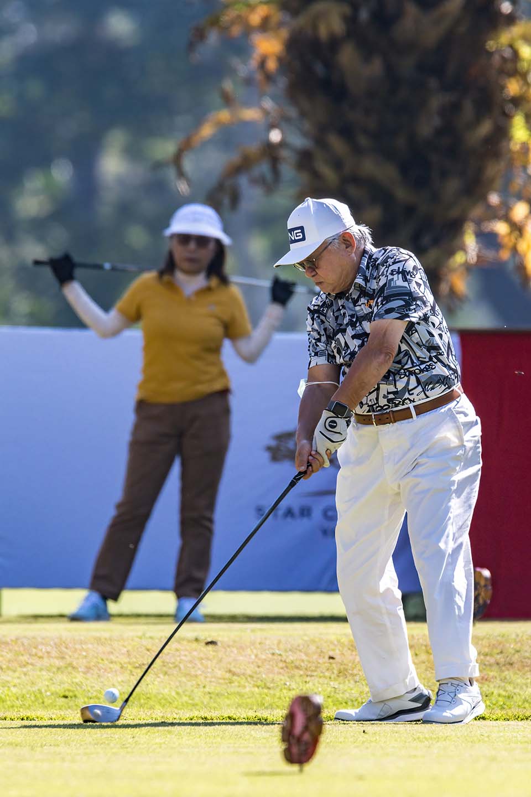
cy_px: 398
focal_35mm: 650
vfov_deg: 3.2
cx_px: 266
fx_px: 14380
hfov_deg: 2.1
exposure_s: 1/2500
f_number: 8
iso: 1000
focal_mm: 650
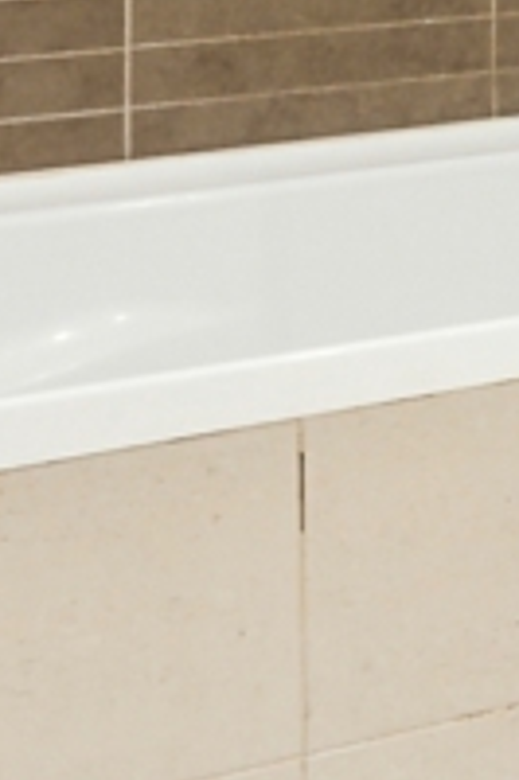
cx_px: 1549
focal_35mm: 128
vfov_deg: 15.0
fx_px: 2773
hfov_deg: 8.8
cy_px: -339
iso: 400
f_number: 11
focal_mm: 16
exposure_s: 1/8
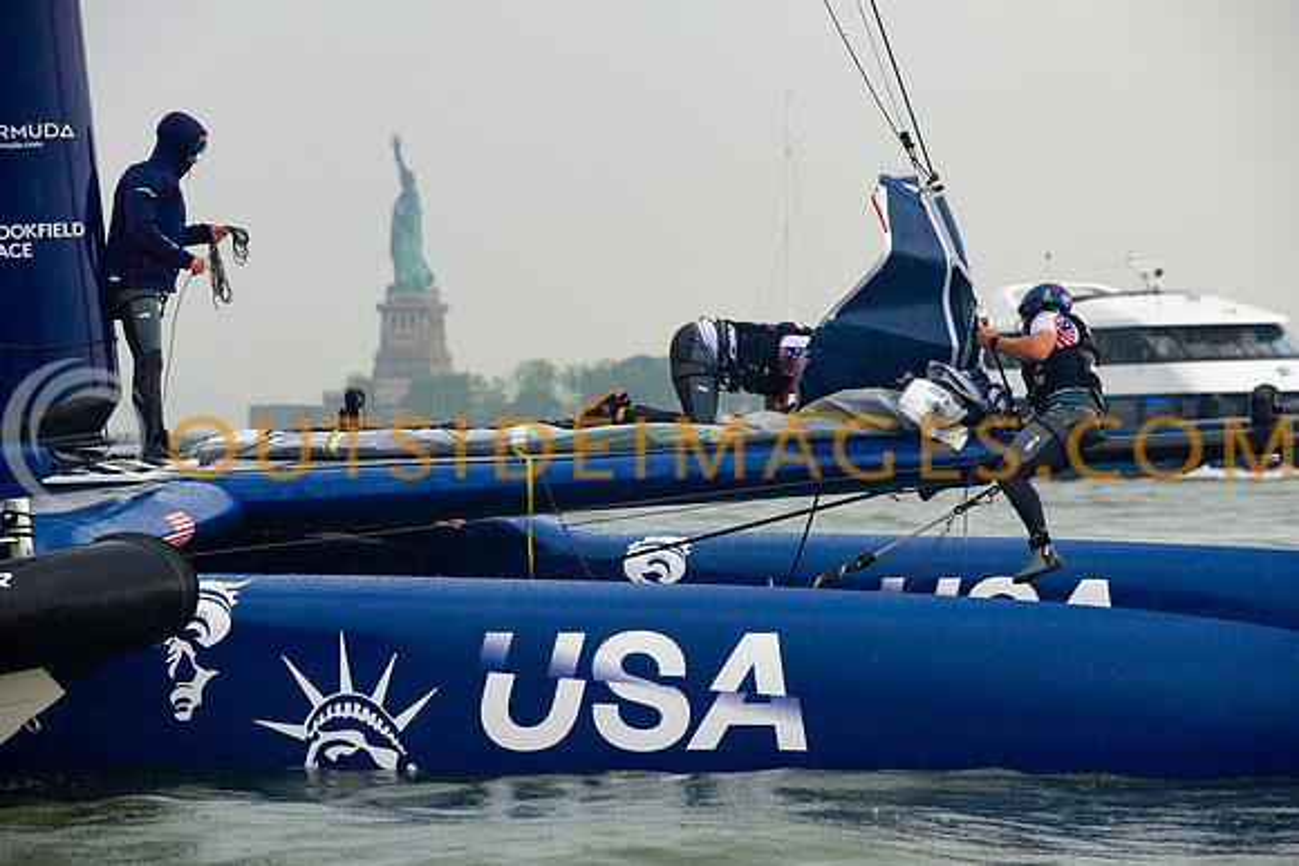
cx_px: 650
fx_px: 5601
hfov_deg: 13.2
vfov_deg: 8.8
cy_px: 433
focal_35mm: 155
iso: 400
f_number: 5.6
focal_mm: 155
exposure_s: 1/320
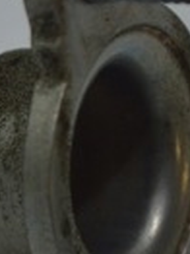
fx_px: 2832
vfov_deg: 5.1
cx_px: -413
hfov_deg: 3.7
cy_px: 154
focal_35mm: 386
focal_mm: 55
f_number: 5.6
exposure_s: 1/100
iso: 400
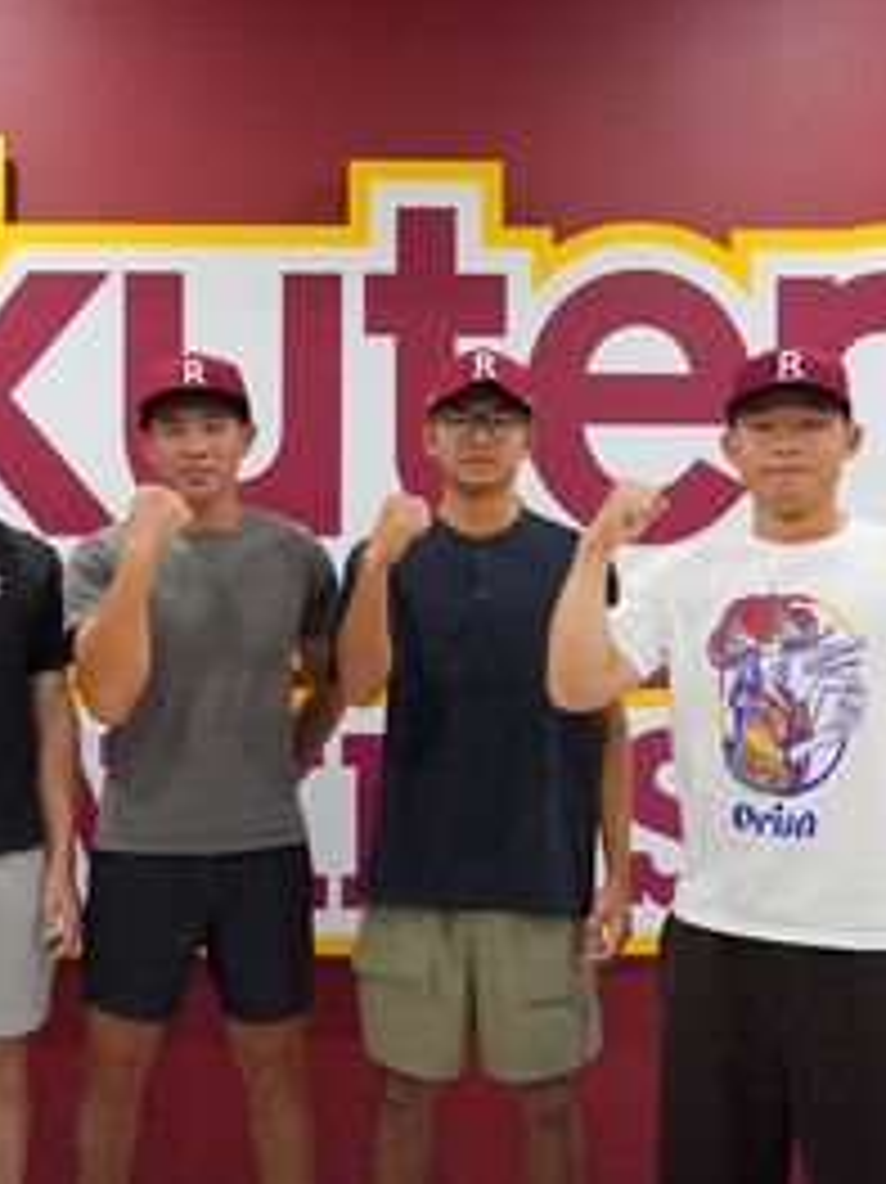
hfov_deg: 32.2
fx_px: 1503
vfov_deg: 43.0
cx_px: 207
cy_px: 590
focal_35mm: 44
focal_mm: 30
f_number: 2.8
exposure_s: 1/1000
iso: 12800
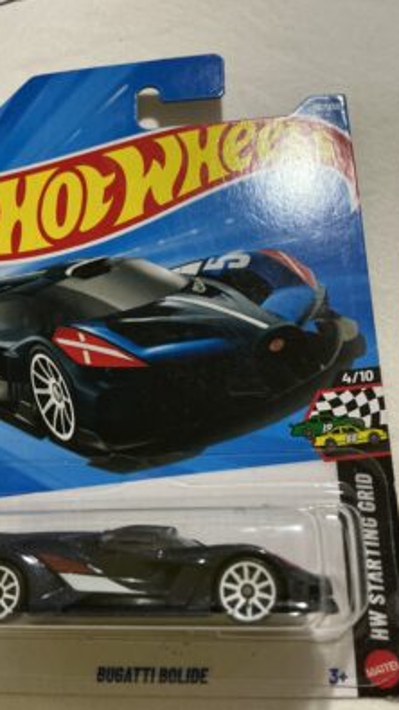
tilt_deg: -58.2
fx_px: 602
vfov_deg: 61.0
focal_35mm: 32
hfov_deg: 36.6
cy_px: 358
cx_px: 176
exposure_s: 1/30
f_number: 1.8
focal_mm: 3
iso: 400
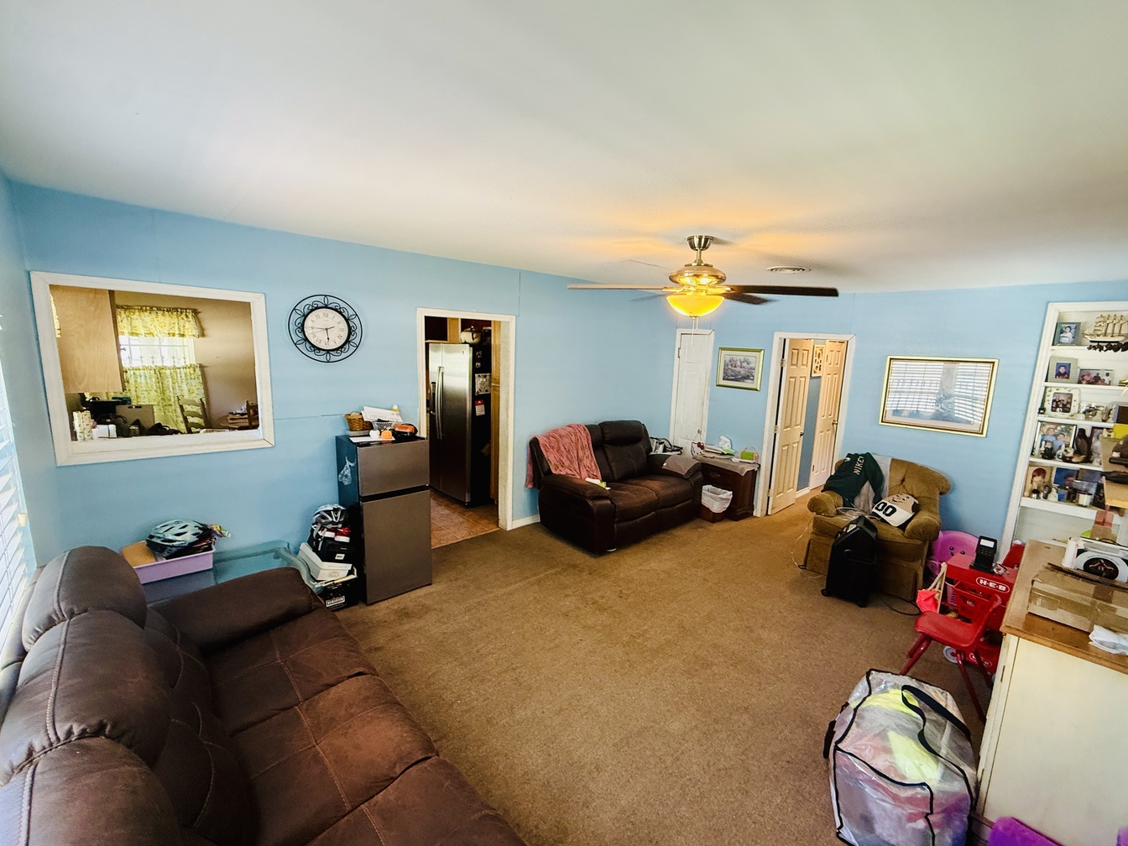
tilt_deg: -9.1
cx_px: 599
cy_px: 427
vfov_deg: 81.7
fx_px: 489
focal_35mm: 15
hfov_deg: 98.0
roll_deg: -2.3
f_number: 2.2
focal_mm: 2.22
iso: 250
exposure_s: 1/60
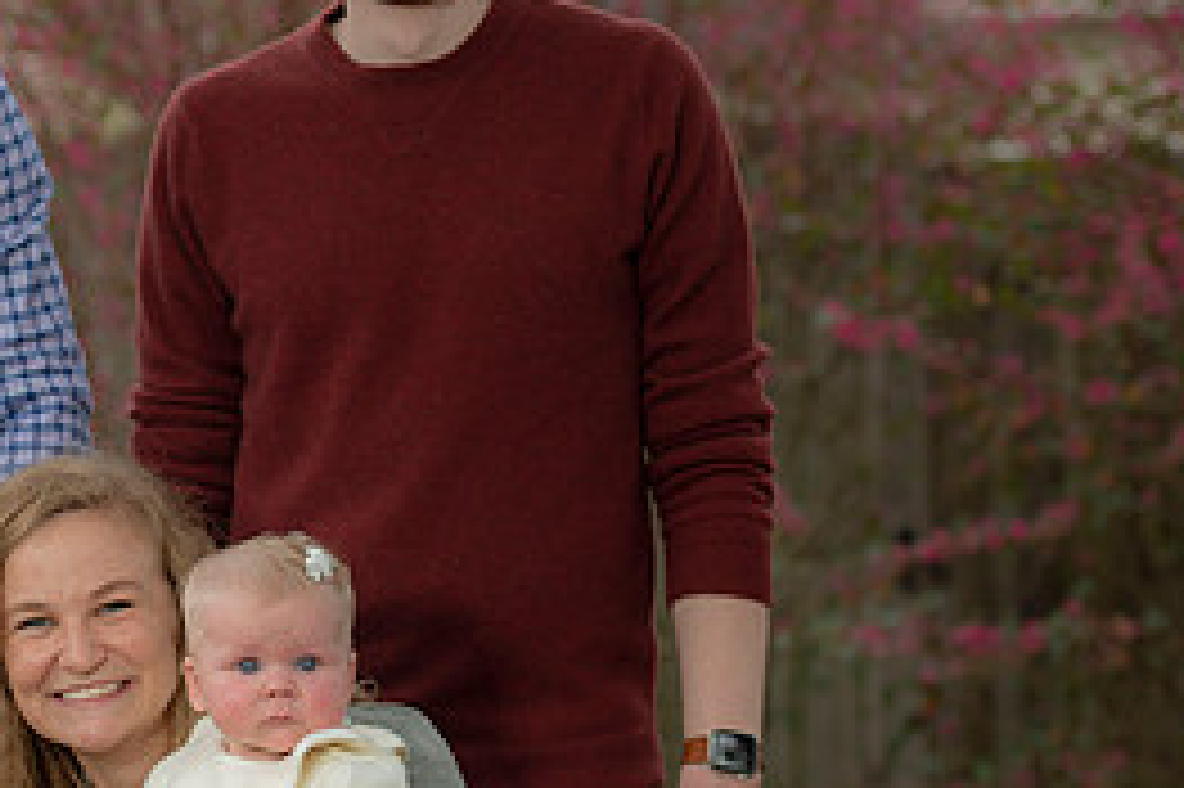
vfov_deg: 7.6
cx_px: 252
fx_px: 5949
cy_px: 486
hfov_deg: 11.3
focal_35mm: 181
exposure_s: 1/200
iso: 160
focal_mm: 82
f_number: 3.5
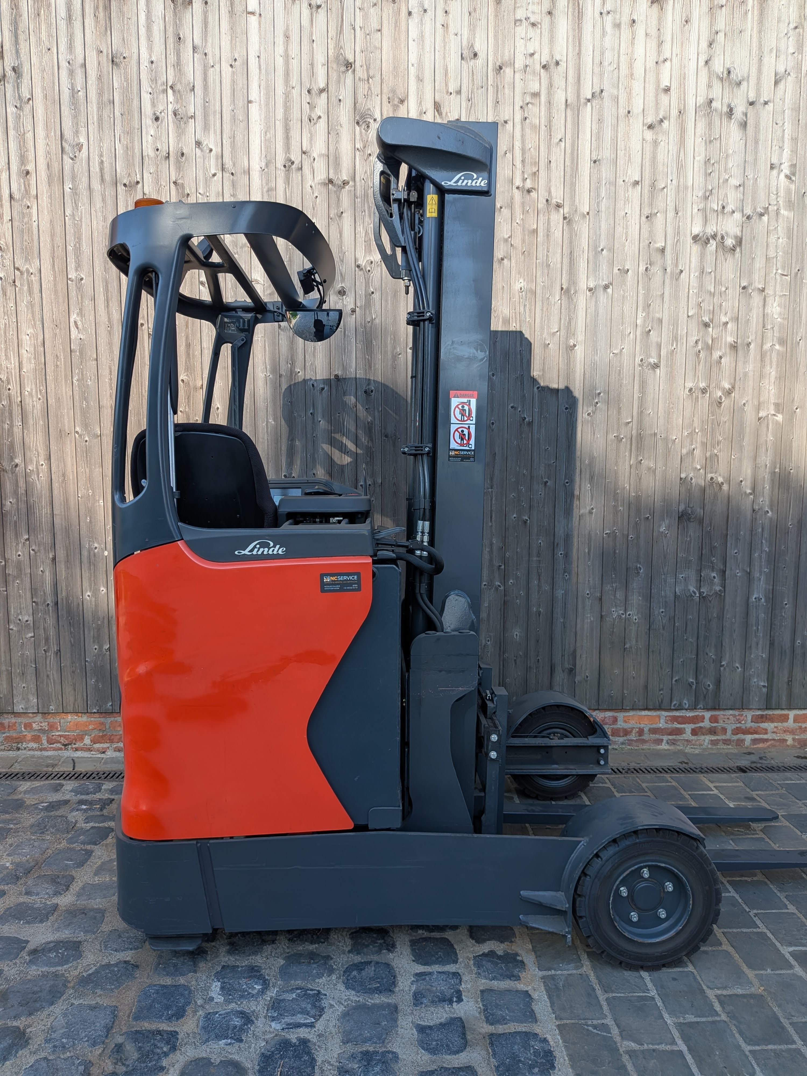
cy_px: 538
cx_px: 404
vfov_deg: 71.6
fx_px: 746
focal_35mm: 24
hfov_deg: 56.8
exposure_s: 1/484
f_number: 1.7
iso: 25
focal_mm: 4.53
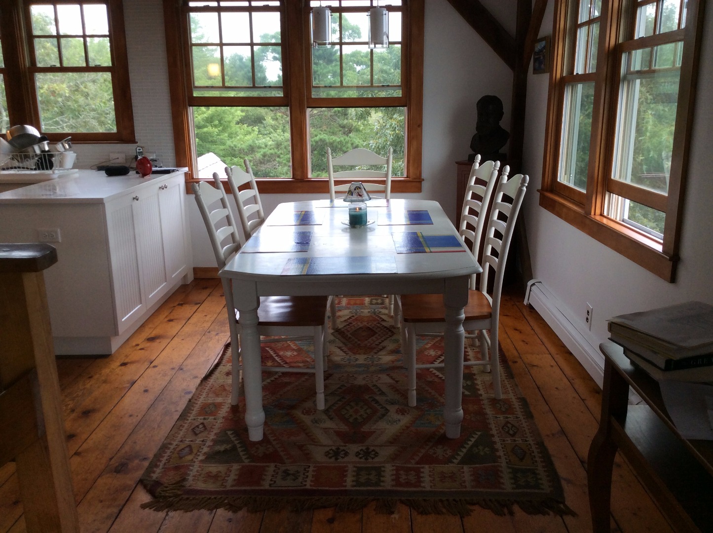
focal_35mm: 32
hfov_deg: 56.9
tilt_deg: -14.4
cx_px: 356
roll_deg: +2.6
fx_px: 658
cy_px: 266
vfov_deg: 44.1
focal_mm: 3.3
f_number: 2.4
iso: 40
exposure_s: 1/60
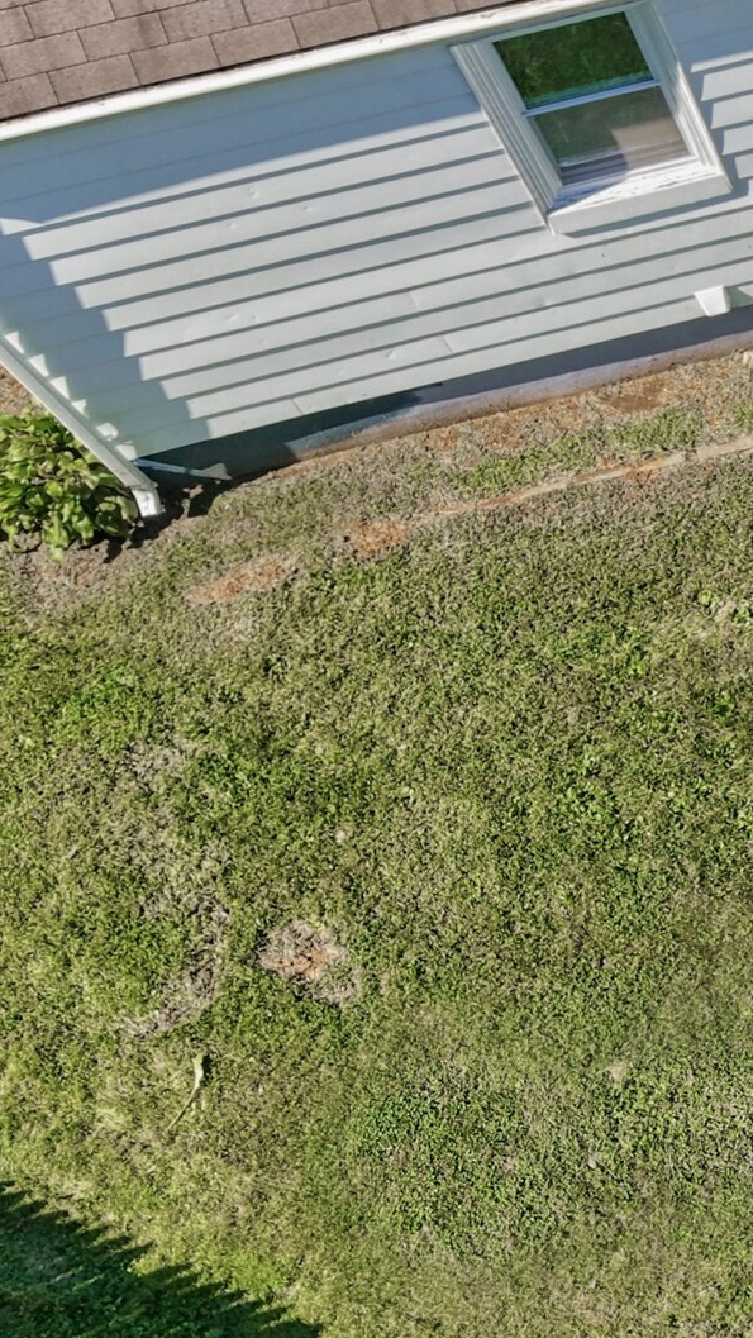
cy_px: 629
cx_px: 1464
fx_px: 2696
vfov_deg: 27.9
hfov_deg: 13.7
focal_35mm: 76
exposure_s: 1/1000
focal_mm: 8.7
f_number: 1.8
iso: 200
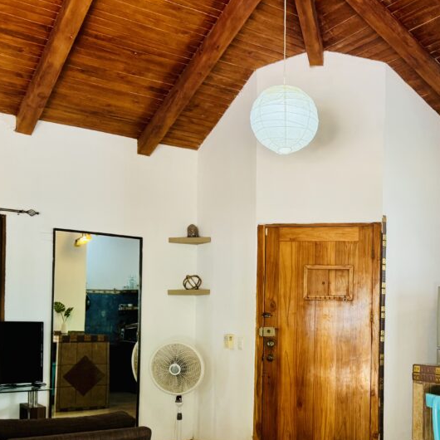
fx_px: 590
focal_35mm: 41
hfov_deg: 39.9
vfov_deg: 40.2
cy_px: 310
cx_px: 323
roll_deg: -0.3
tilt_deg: -0.9
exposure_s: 1/60
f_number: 1.78
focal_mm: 6.76
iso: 160
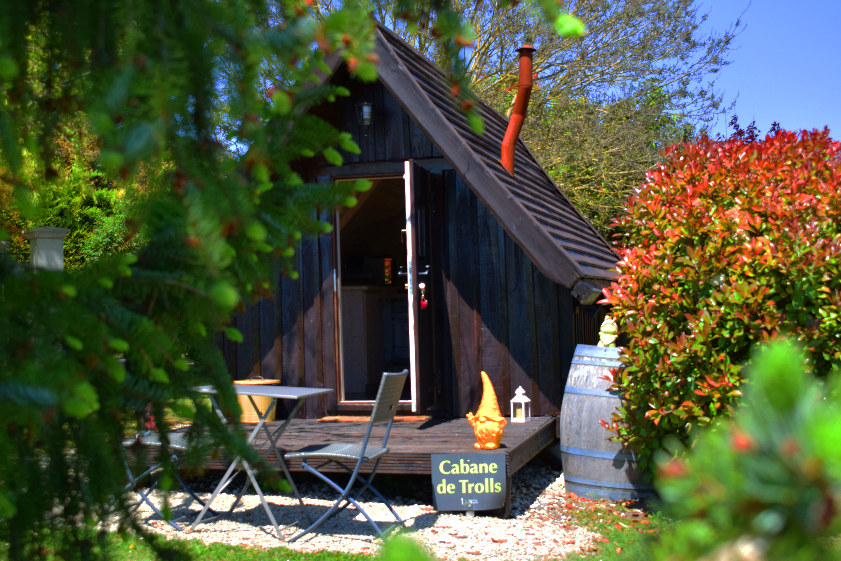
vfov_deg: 26.5
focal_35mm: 51
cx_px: 420
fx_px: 1191
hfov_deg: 38.9
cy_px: 280
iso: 800
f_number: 7.1
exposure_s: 1/1250
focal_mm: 34
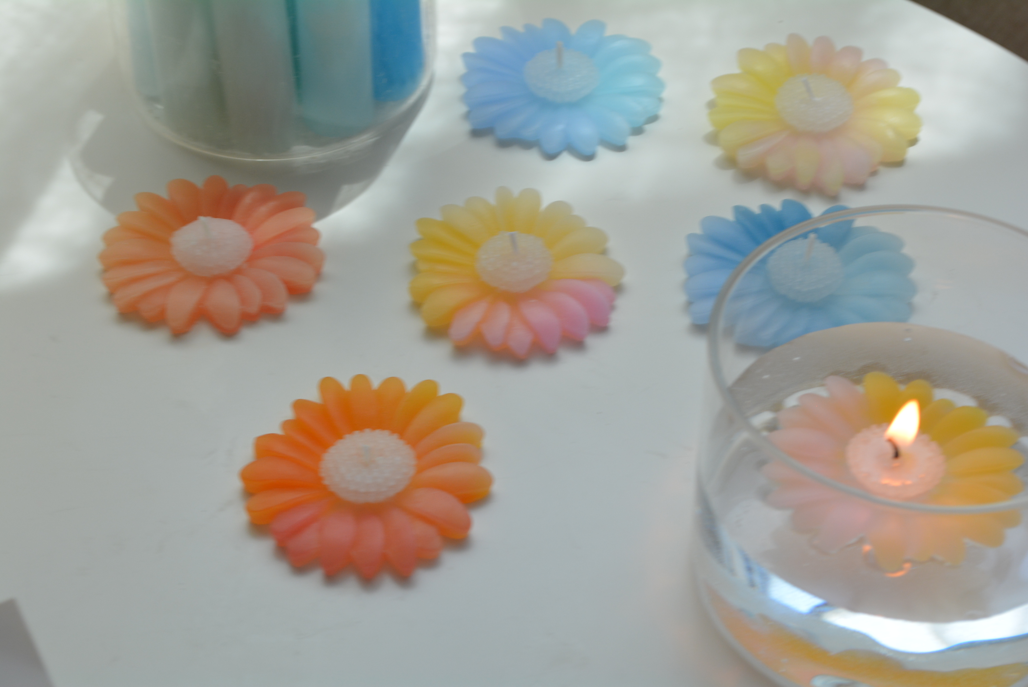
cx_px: 514
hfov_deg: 24.6
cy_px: 344
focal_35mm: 82
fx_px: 2358
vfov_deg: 16.6
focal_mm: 55
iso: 320
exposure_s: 1/60
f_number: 8
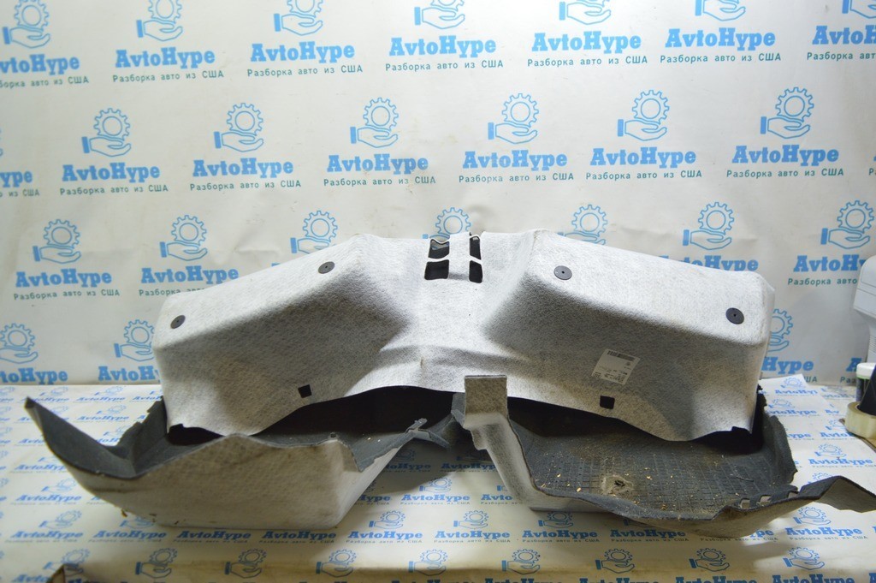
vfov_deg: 43.5
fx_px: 729
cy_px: 292
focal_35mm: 30
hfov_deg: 62.0
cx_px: 438
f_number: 3.5
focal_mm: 20
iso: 400
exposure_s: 1/40
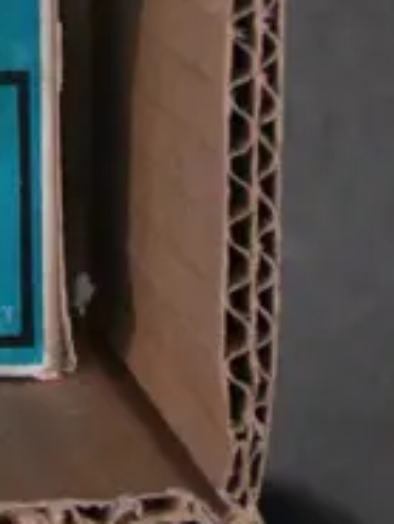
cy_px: -906
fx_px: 3017
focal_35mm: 199
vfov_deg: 8.7
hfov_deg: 7.0
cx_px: -588
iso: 3200
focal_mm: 18
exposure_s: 1/60
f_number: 4.2
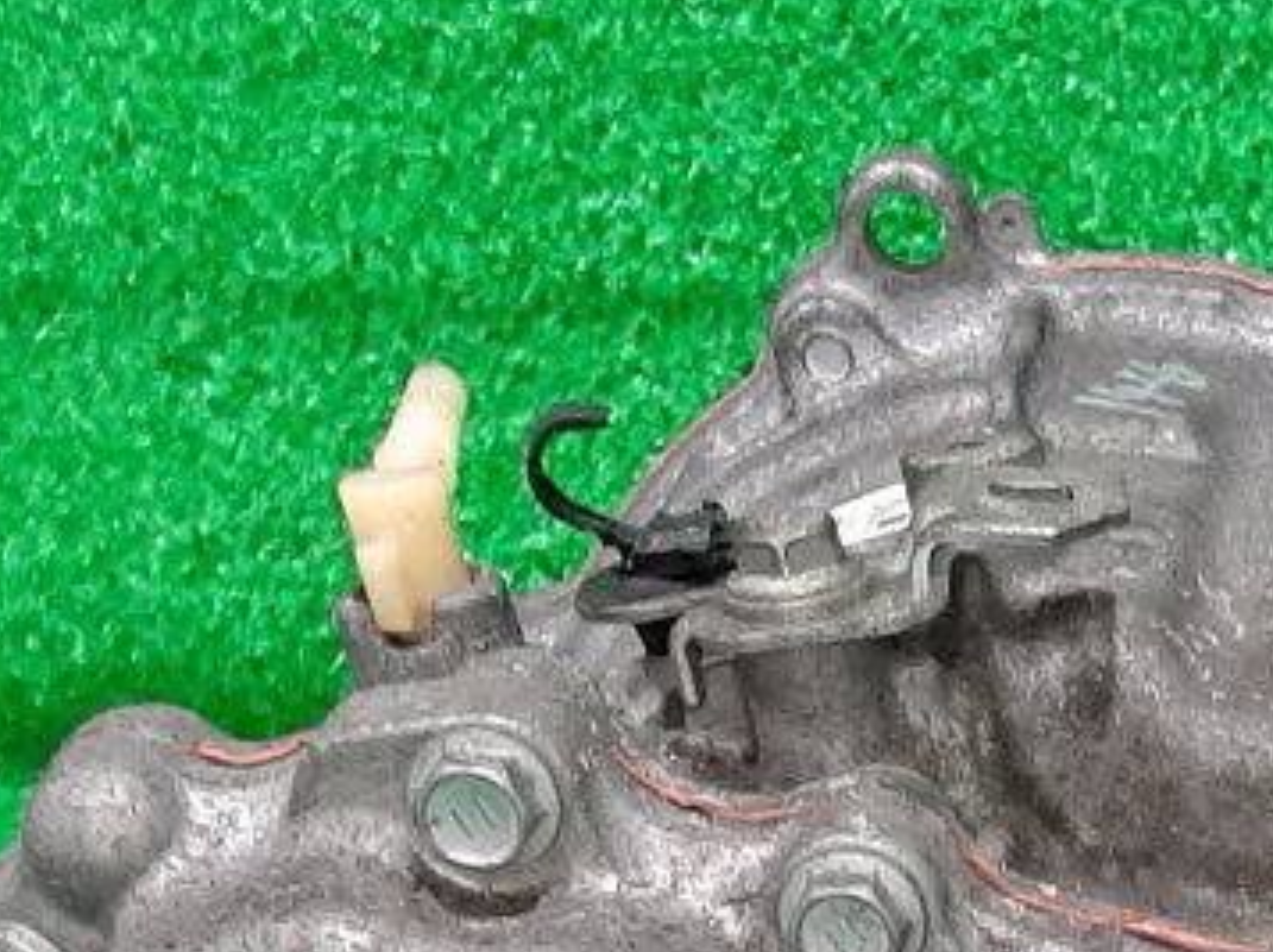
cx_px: 2093
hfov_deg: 16.5
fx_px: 3857
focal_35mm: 105
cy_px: 1662
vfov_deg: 12.9
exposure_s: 1/50
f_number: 1.7
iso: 183
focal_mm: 3.93
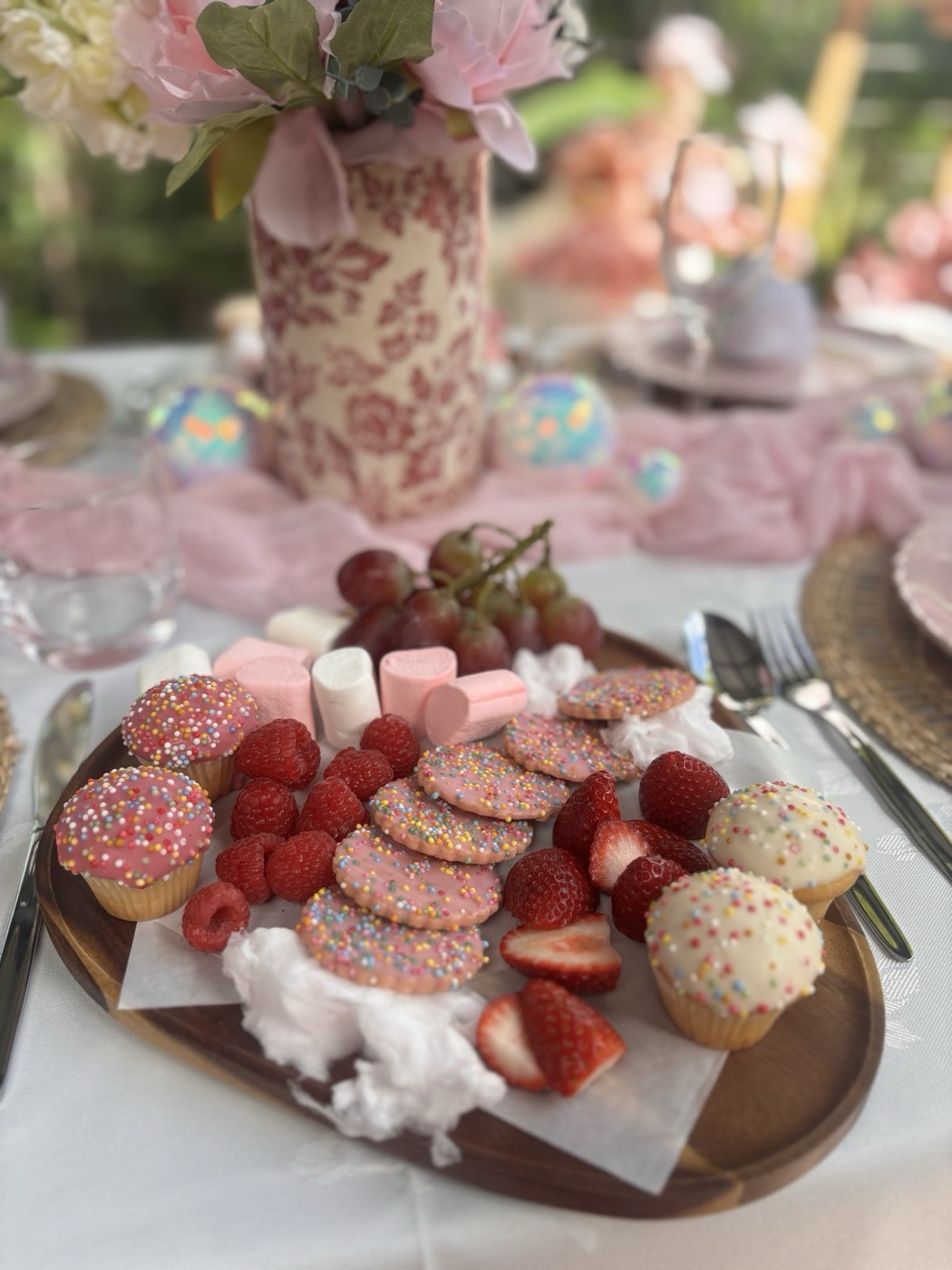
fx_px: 953
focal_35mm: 26
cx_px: 476
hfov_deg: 53.1
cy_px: 635
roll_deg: -1.5
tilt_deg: -31.8
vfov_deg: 67.3
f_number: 1.6
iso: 50
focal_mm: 5.96
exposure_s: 1/531
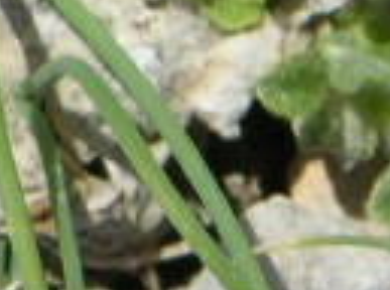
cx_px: -1049
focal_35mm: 1194
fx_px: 13415
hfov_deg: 1.7
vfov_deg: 1.2
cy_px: -154
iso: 50
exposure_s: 1/351
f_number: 5.5
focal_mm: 37.7
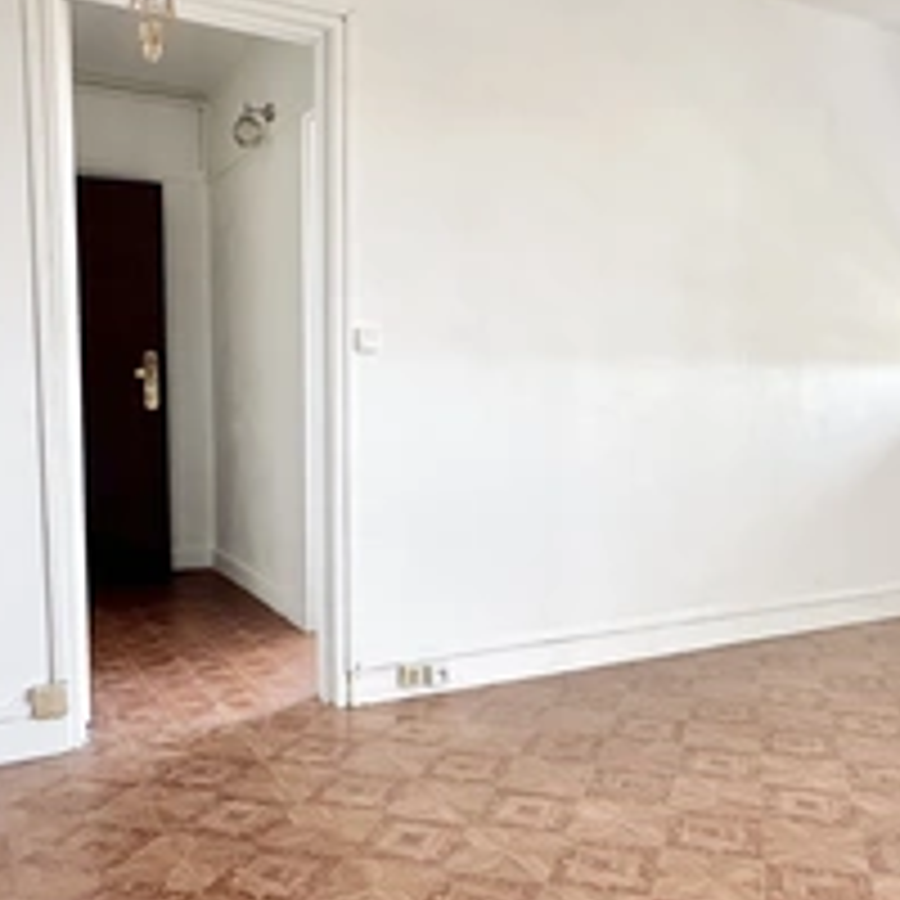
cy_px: 495
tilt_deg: -5.7
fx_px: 971
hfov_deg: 49.6
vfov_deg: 49.7
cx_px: 520
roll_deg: -0.8
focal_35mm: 33
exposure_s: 1/99
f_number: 2.2
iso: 250
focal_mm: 2.22
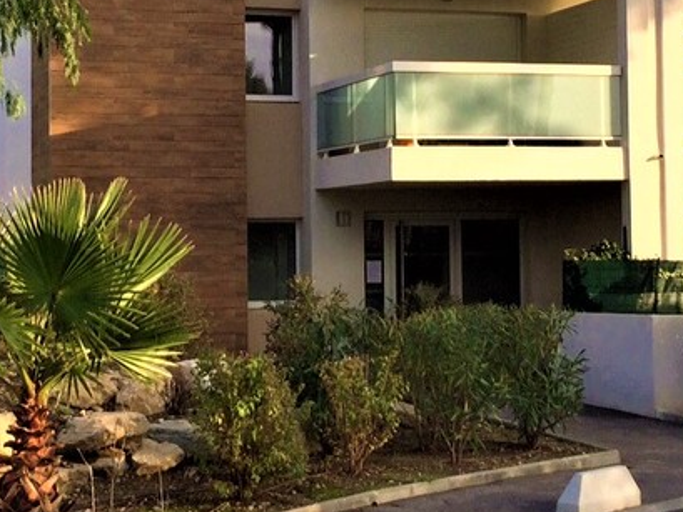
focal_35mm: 85
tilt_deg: +3.4
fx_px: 1678
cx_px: 319
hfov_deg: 23.0
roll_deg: +1.3
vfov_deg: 17.3
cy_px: 163
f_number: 2.2
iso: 32
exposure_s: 1/720
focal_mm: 4.15
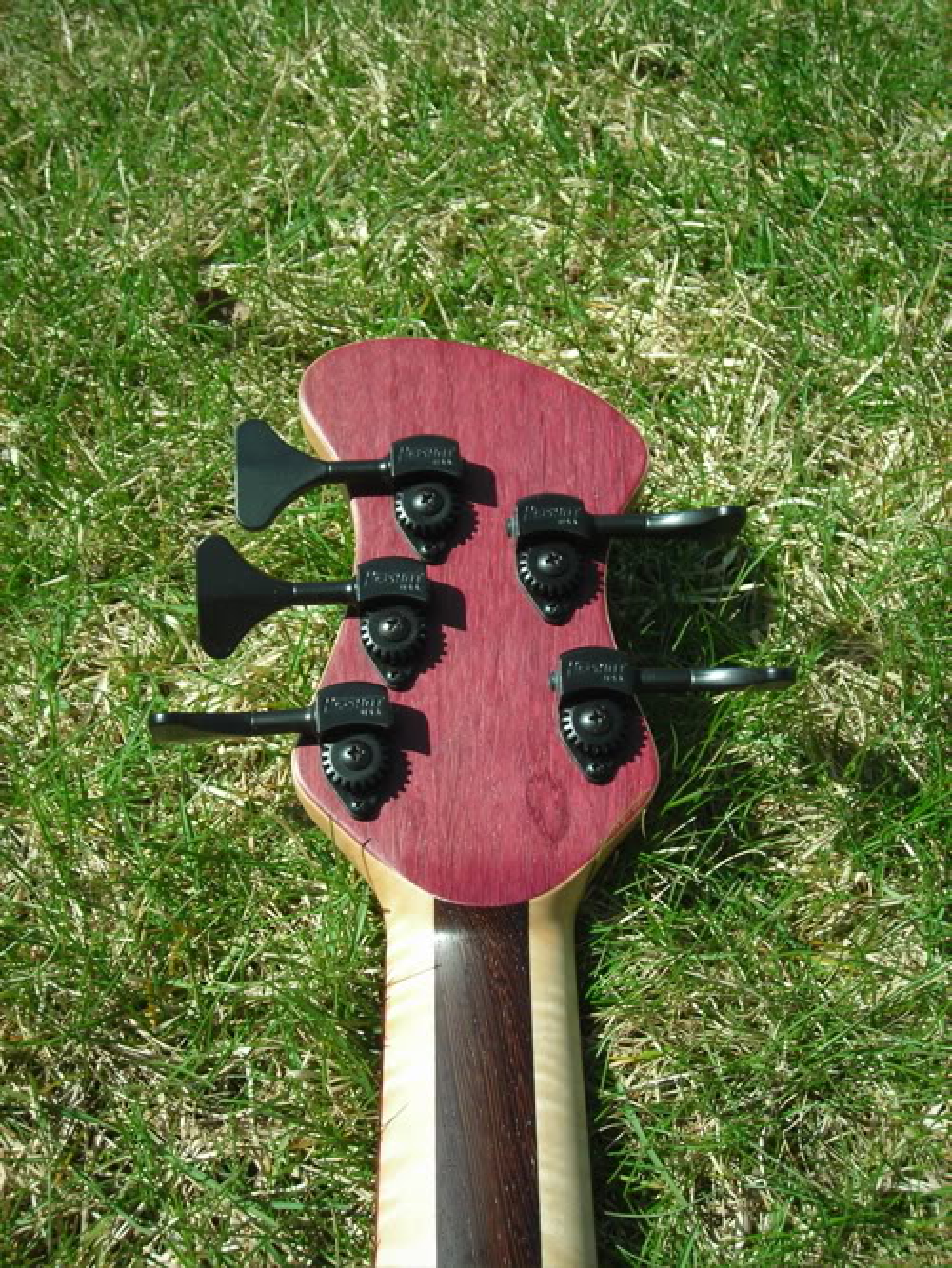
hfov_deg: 30.9
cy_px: 634
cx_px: 476
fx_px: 1722
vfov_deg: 40.4
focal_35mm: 47
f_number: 6.9
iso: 50
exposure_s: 1/130
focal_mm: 7.8
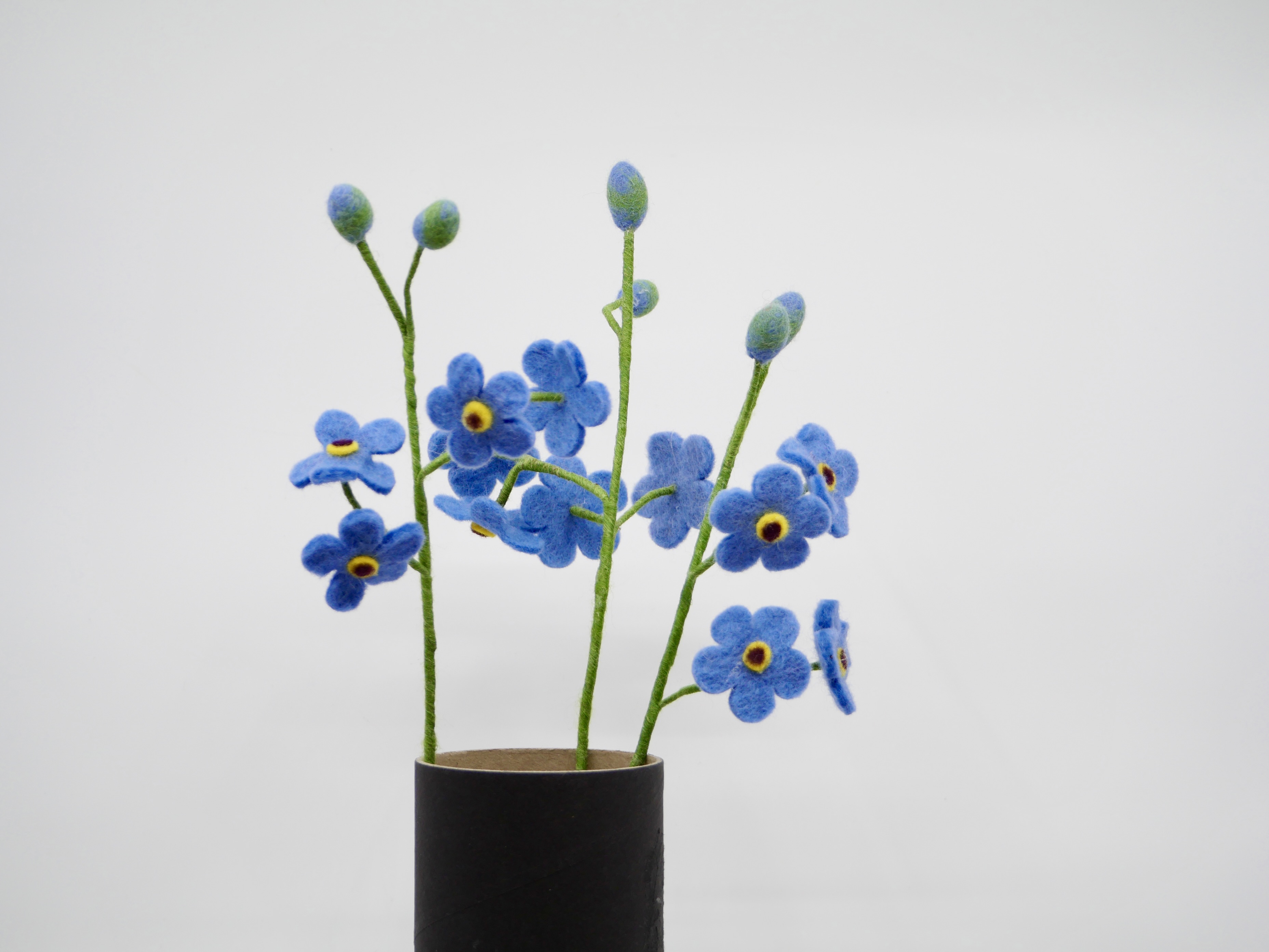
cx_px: 634
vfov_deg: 9.9
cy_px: 476
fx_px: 5499
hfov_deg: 13.2
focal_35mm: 150
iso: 200
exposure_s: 1/200
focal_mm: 75
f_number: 4.8
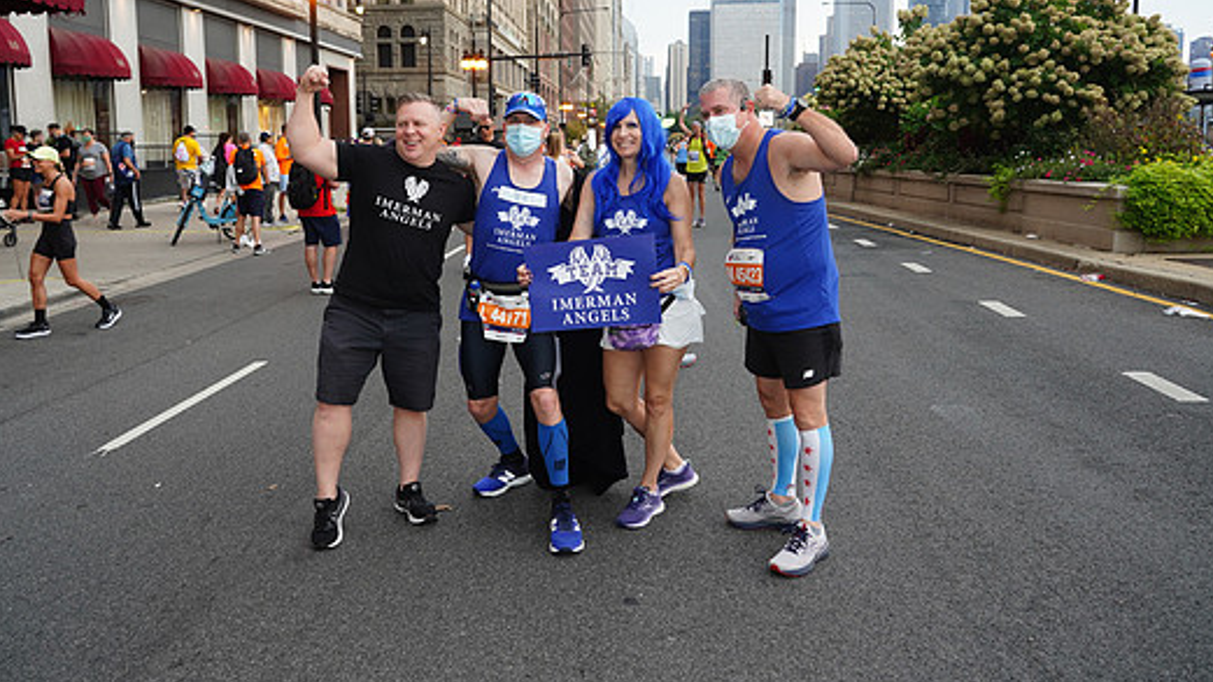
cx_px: 580
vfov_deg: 41.2
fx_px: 901
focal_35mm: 28
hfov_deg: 67.9
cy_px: 262
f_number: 4.5
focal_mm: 24
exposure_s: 1/100
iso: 500
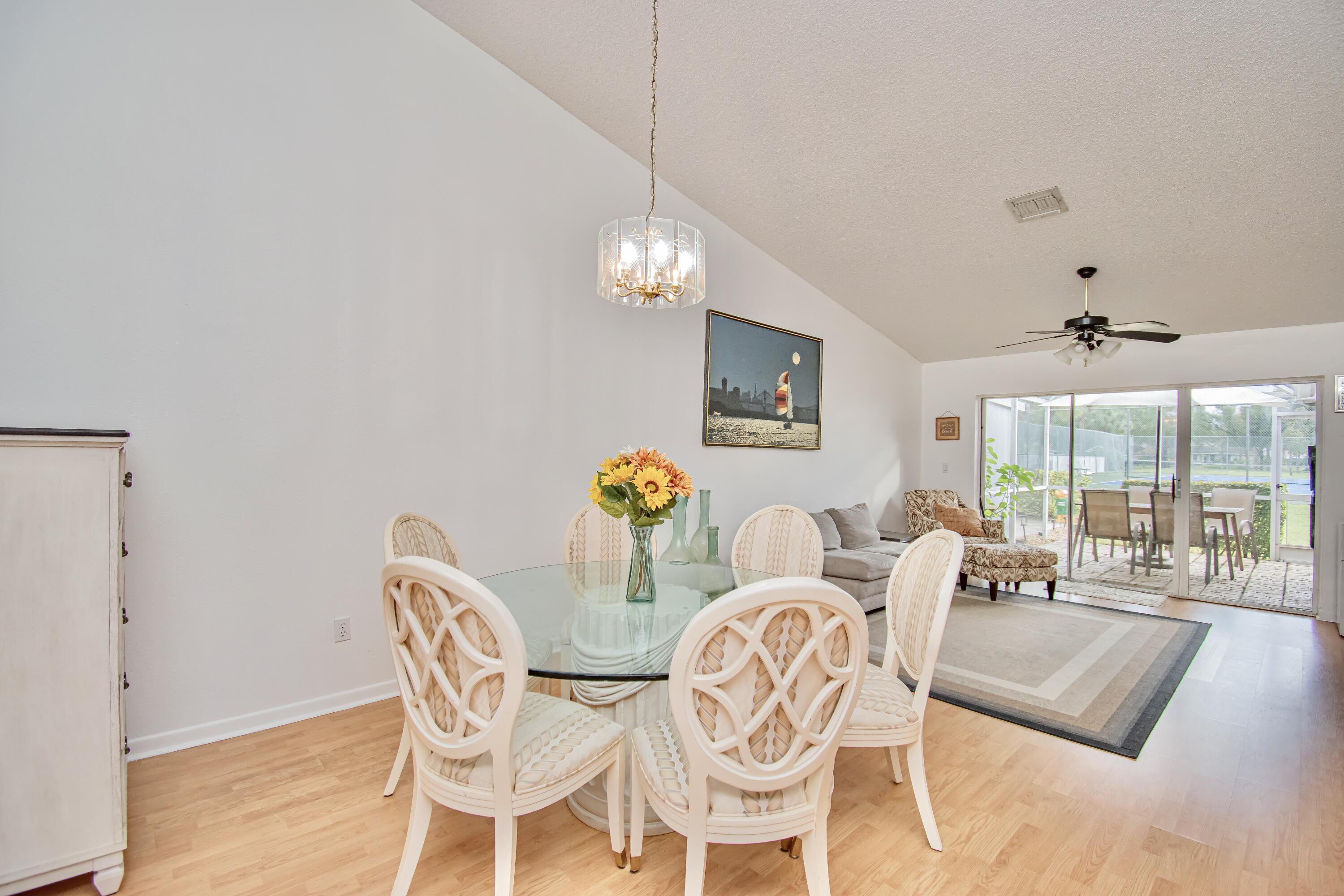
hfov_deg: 100.4
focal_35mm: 15
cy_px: 448
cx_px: 672
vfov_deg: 77.3
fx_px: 560
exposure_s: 1/100
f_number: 5
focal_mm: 10
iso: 800
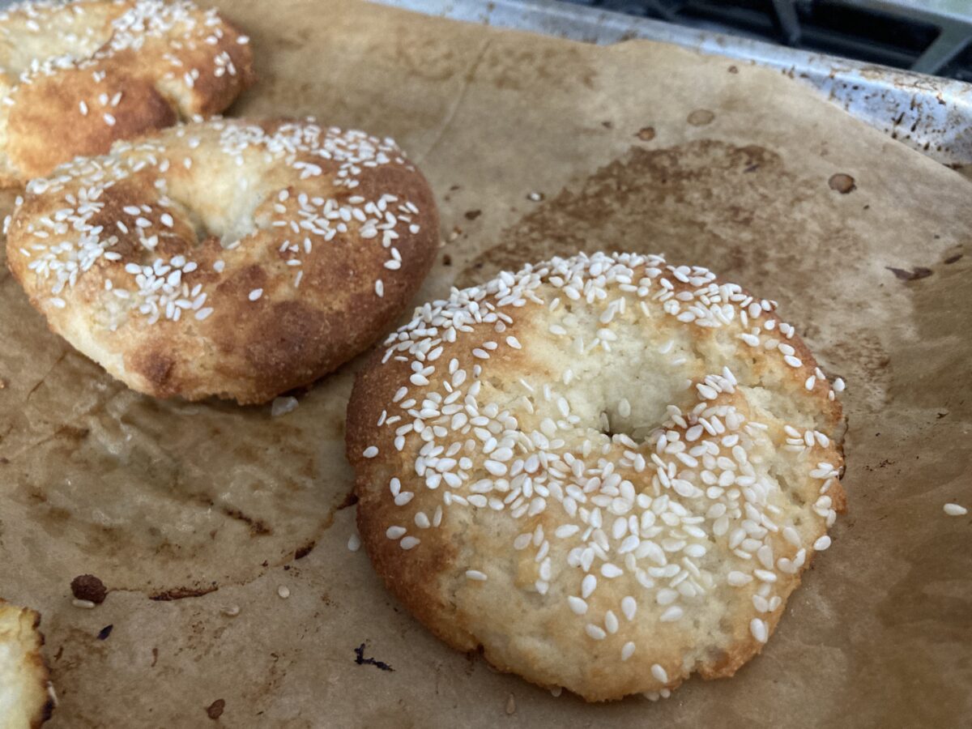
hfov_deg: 63.4
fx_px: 786
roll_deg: +1.7
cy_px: 364
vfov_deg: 49.7
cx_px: 486
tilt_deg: -43.5
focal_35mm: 28
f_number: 1.8
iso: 400
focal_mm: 3.99
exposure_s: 1/40
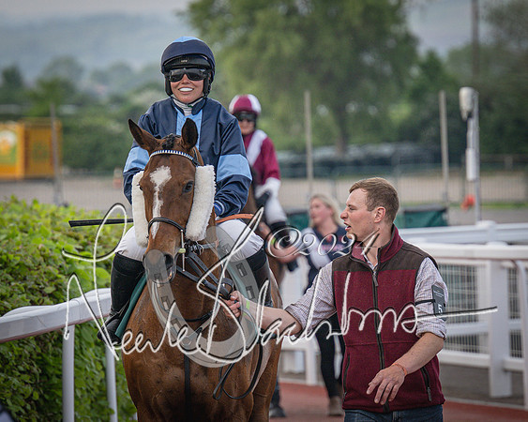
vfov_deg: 4.3
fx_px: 5661
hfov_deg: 5.3
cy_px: 184
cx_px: 295
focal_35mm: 362
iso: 400
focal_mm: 165
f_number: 4
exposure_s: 1/1000
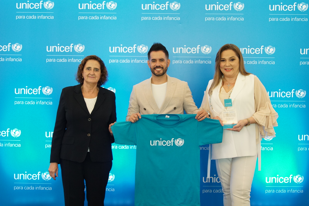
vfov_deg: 28.1
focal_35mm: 48
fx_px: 412
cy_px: 103
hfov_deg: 41.1
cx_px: 154
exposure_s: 1/100
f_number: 4
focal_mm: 32
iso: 2500
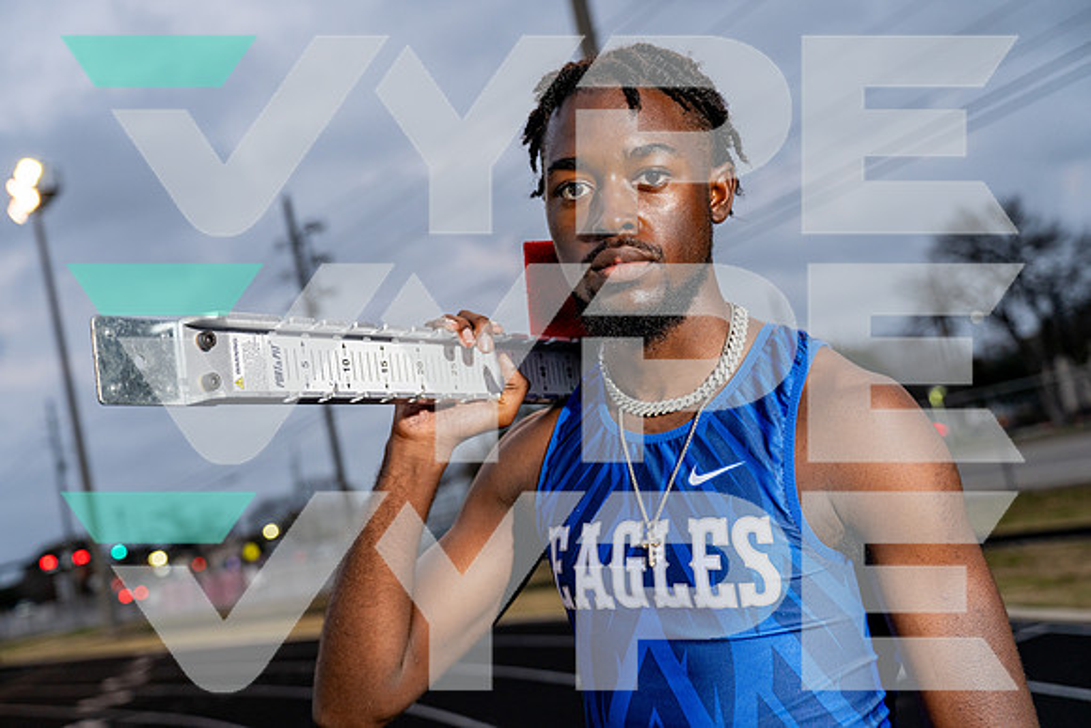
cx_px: 546
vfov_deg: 28.7
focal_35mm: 47
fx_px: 1425
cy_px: 364
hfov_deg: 41.9
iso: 500
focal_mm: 47
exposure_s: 1/200
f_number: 4
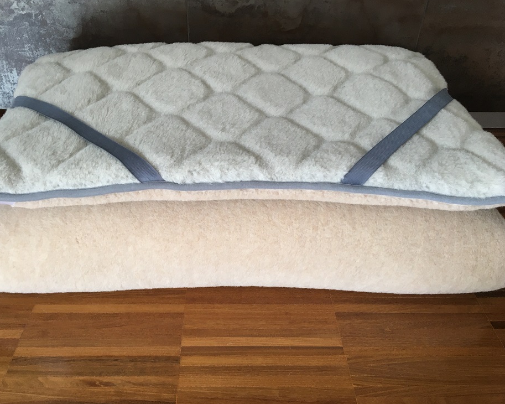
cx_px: 237
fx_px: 463
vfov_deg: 47.1
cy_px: 203
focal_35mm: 31
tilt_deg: -36.3
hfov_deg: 57.1
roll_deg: -0.2
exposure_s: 1/33
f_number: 2.2
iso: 80
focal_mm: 4.15
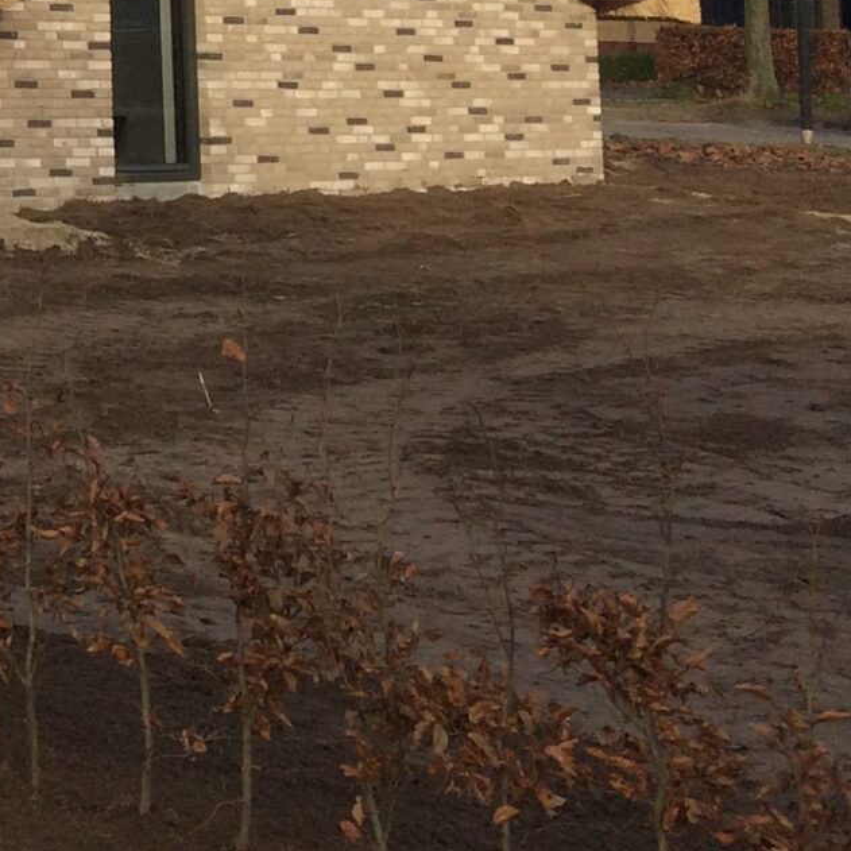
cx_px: -831
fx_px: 2893
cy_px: -387
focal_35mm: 104
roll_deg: -1.3
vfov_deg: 15.5
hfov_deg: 14.1
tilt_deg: +6.6
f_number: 2.2
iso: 32
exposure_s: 1/1109
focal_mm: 4.15
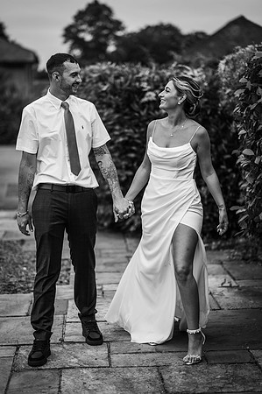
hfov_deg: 16.0
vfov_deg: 23.9
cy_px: 197
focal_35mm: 85
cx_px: 131
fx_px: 930
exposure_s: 1/1600
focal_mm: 85
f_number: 1.8
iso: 100
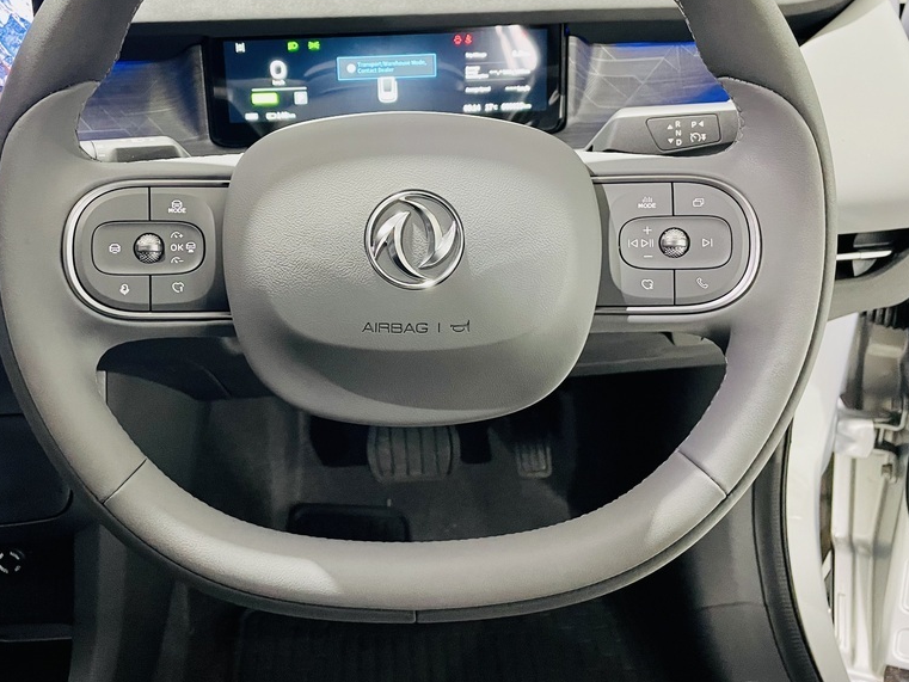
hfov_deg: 52.4
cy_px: 250
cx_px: 387
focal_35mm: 35
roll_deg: +2.8
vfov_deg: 40.4
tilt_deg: -27.1
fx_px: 919
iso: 320
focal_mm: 4.2
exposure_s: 1/33
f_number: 1.6
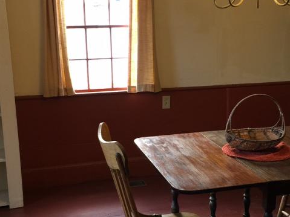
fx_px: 519
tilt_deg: -12.2
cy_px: 131
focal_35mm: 62
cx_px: 164
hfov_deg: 31.2
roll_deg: +0.1
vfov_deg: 23.6
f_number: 2.2
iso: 40
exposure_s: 1/15
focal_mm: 4.15
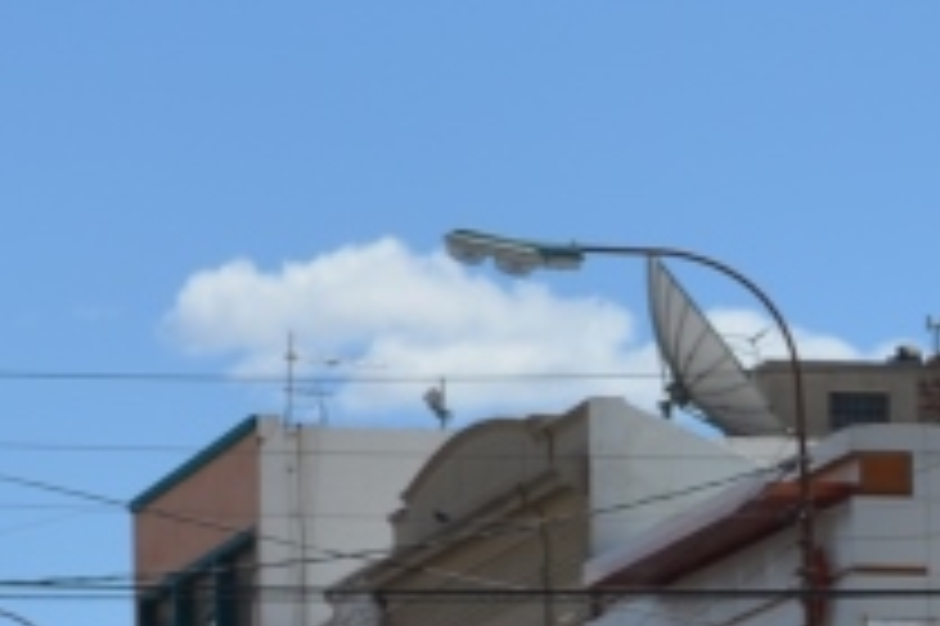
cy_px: 1108
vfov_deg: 5.1
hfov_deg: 7.6
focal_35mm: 264
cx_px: 1547
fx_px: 6888
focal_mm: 36
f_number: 9
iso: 100
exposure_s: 1/320
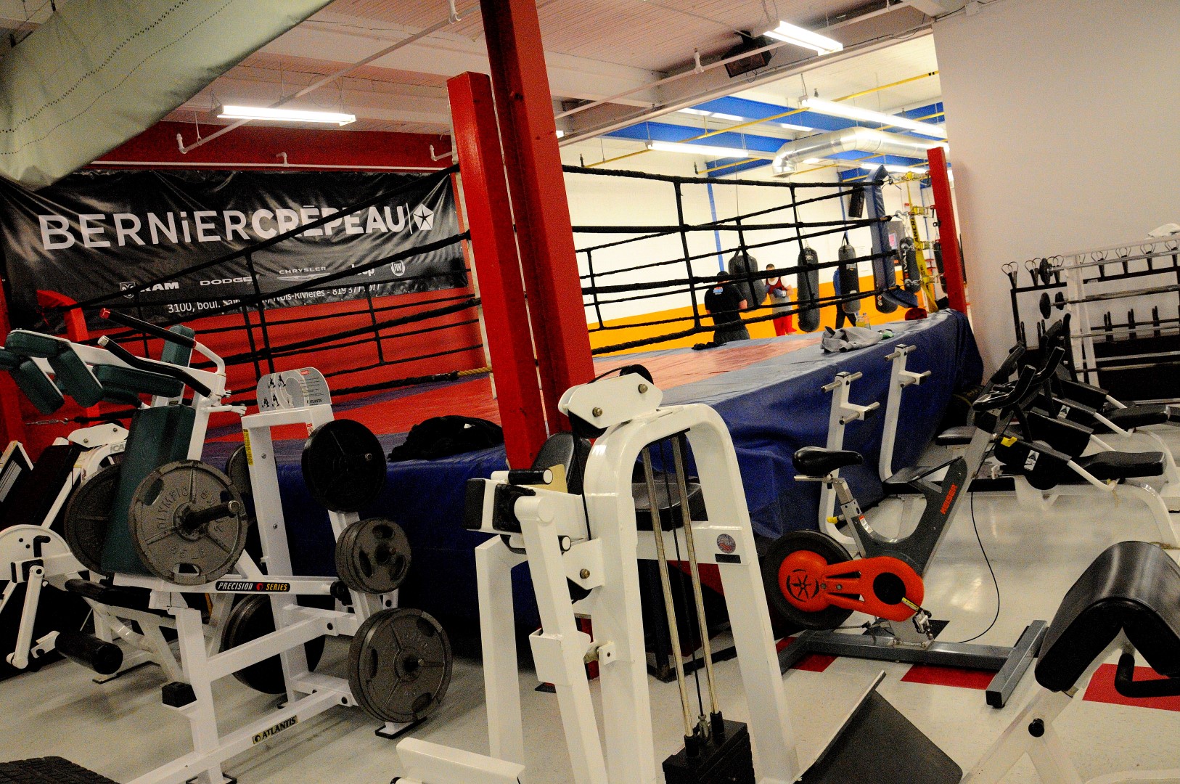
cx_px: 590
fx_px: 884
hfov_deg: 67.4
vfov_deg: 47.8
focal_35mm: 27
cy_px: 392
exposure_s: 1/160
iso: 3200
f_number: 6.3
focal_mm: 18
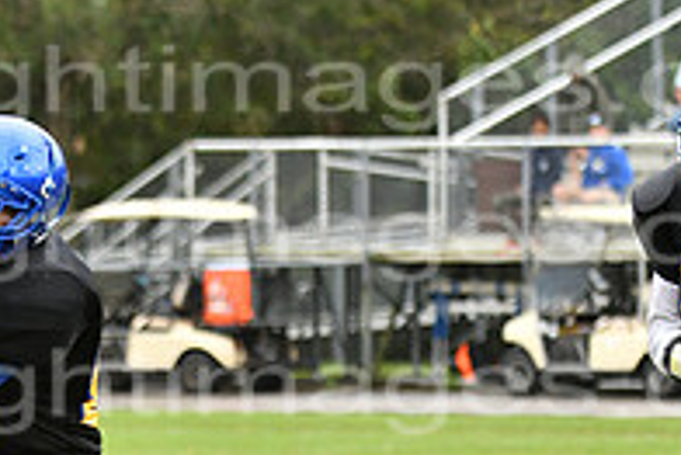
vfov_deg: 2.2
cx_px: 111
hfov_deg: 3.3
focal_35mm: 620
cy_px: 467
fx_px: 11737
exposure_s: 1/1600
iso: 800
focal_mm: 140
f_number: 3.5
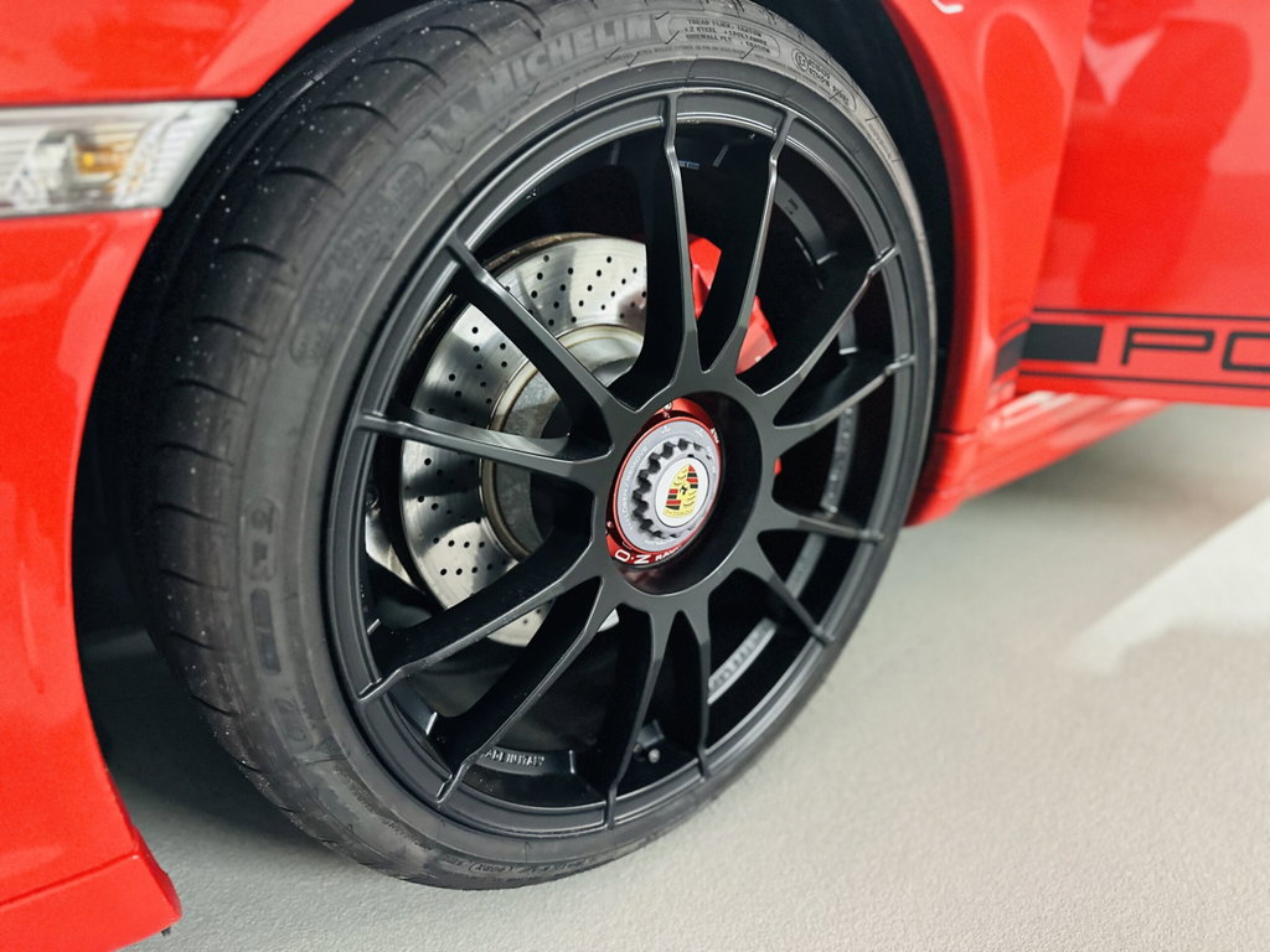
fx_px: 881
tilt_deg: -24.2
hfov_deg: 71.6
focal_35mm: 24
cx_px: 635
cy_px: 476
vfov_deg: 56.8
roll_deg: +0.1
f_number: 1.78
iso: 800
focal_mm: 6.86
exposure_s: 1/33
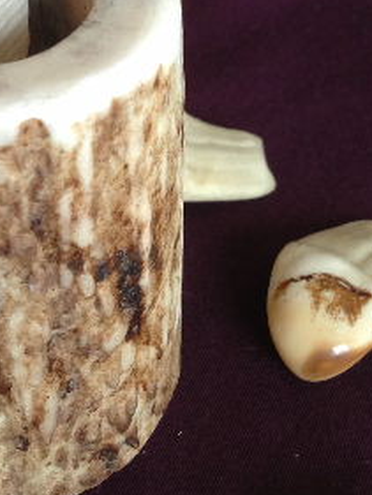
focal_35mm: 94
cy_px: 63
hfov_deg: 15.7
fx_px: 1346
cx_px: 106
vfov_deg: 20.5
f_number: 2.4
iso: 125
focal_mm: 4.13
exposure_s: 1/20
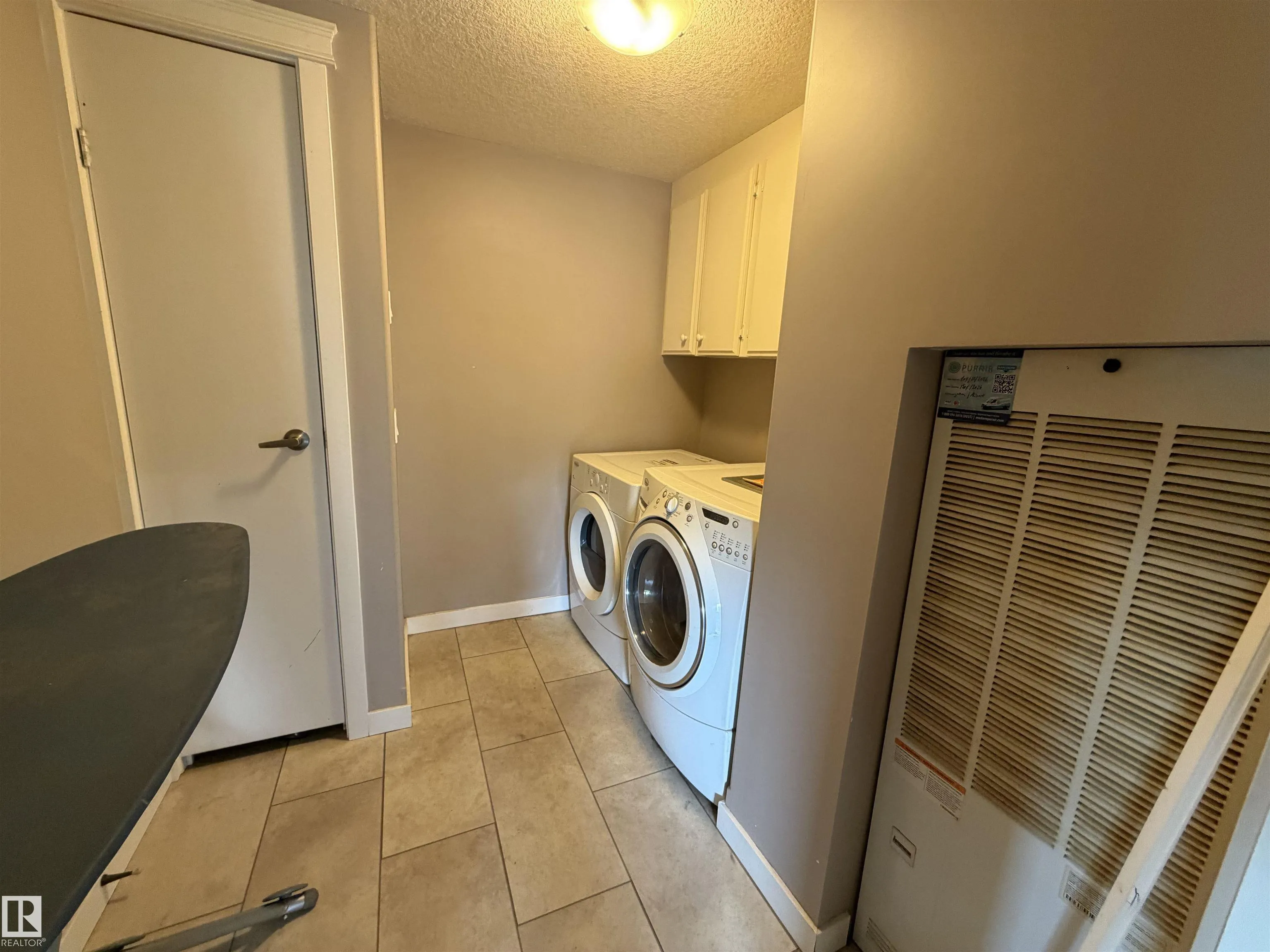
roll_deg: -2.9
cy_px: 476
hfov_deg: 102.1
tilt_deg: -13.9
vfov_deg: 85.7
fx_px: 514
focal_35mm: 14
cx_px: 635
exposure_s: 1/60
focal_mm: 2.22
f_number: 2.2
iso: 250
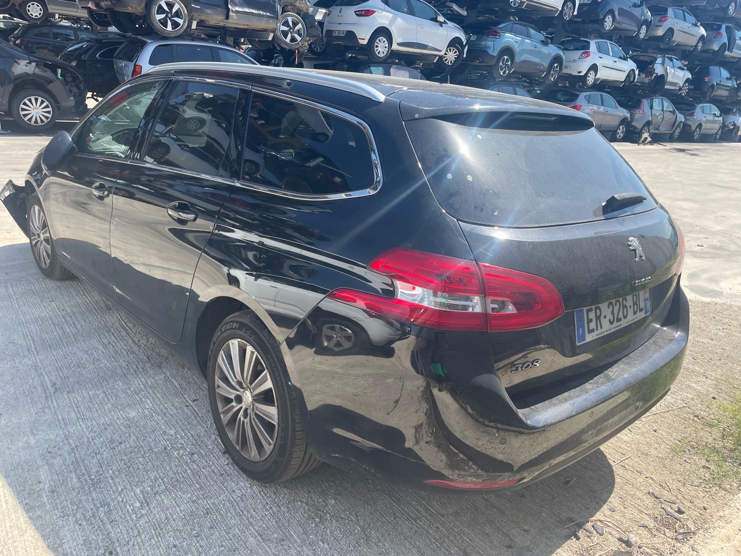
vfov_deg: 53.1
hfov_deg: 67.3
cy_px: 278
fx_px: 557
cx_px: 370
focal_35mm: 26
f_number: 1.6
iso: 32
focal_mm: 4.2
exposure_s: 1/1182
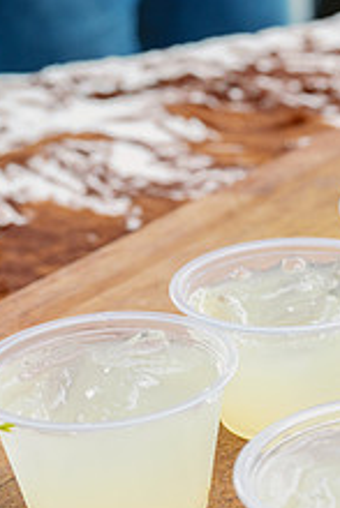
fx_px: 1641
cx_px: 488
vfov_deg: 17.6
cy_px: 351
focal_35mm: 116
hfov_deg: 11.4
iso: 200
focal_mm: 44
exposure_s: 1/320
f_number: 5.6
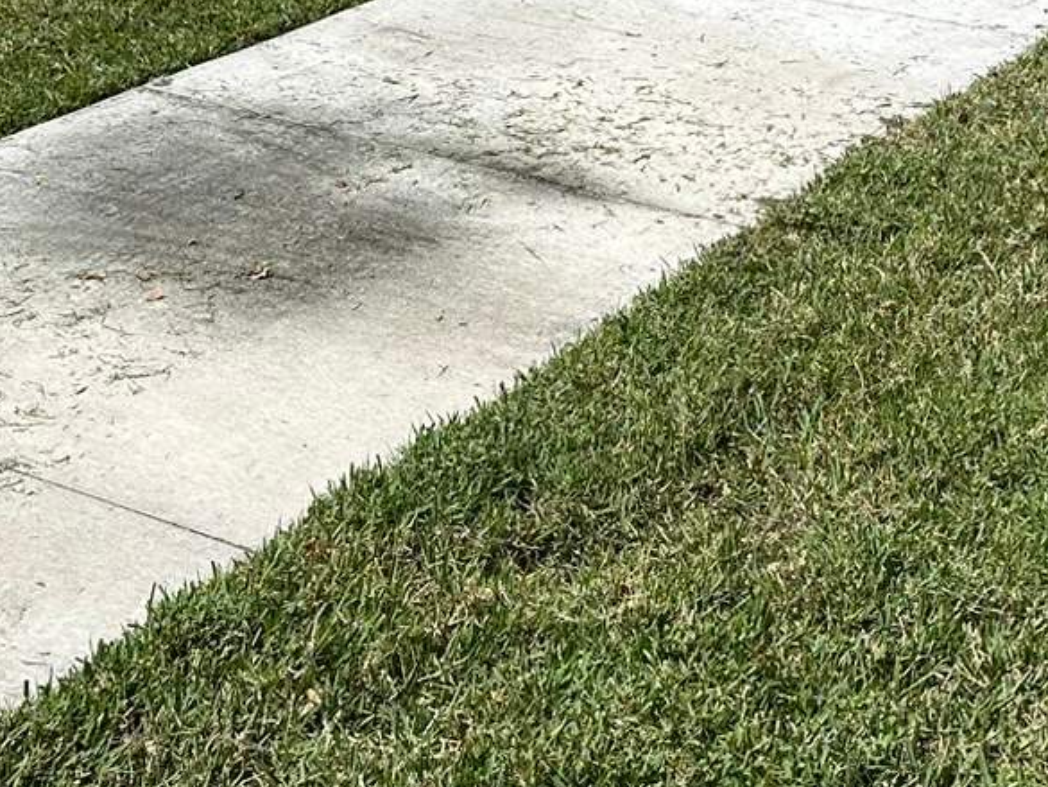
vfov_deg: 17.4
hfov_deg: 23.2
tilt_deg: -23.0
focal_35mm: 84
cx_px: 421
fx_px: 2544
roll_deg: +3.8
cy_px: 108
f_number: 1.78
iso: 80
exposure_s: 1/7576
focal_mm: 6.86
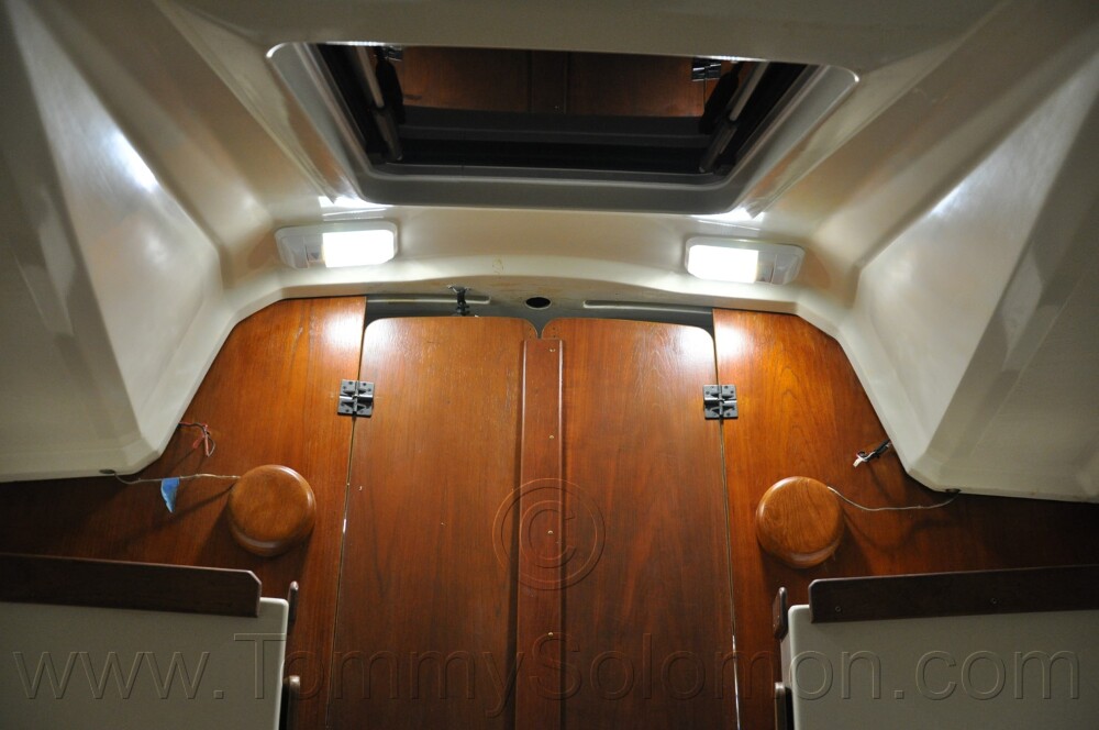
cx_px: 550
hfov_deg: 67.4
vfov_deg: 47.8
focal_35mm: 27
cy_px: 365
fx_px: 823
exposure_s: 1/50
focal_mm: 18
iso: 800
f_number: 4
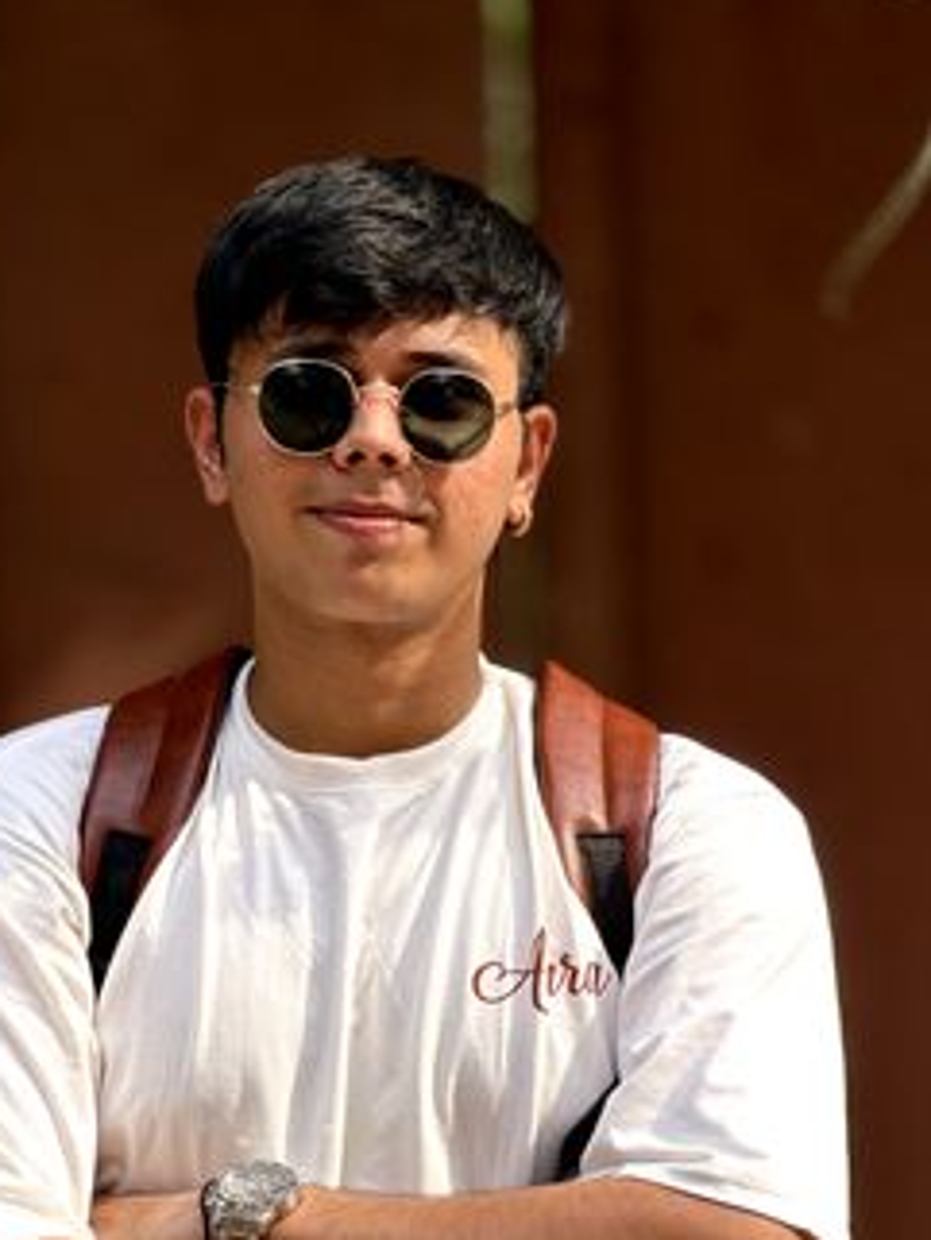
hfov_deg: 8.8
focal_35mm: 168
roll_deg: +1.2
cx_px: 296
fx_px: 6020
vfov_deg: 11.7
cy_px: 869
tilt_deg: +2.3
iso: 50
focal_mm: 16.89
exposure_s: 1/265
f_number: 2.8
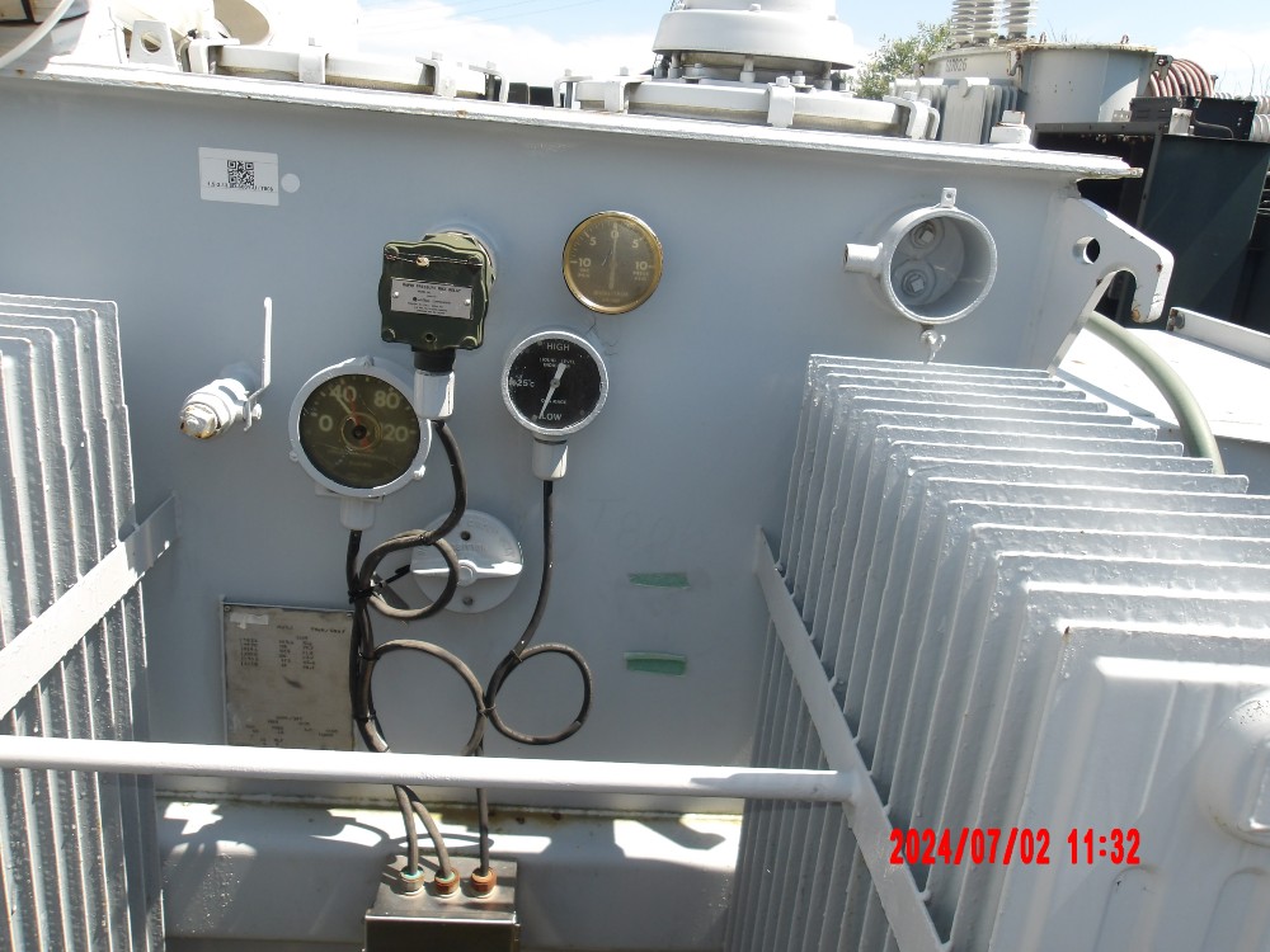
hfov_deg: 65.3
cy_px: 476
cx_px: 635
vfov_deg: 51.4
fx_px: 991
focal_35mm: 27
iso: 100
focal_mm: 4.9
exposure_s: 1/766
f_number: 3
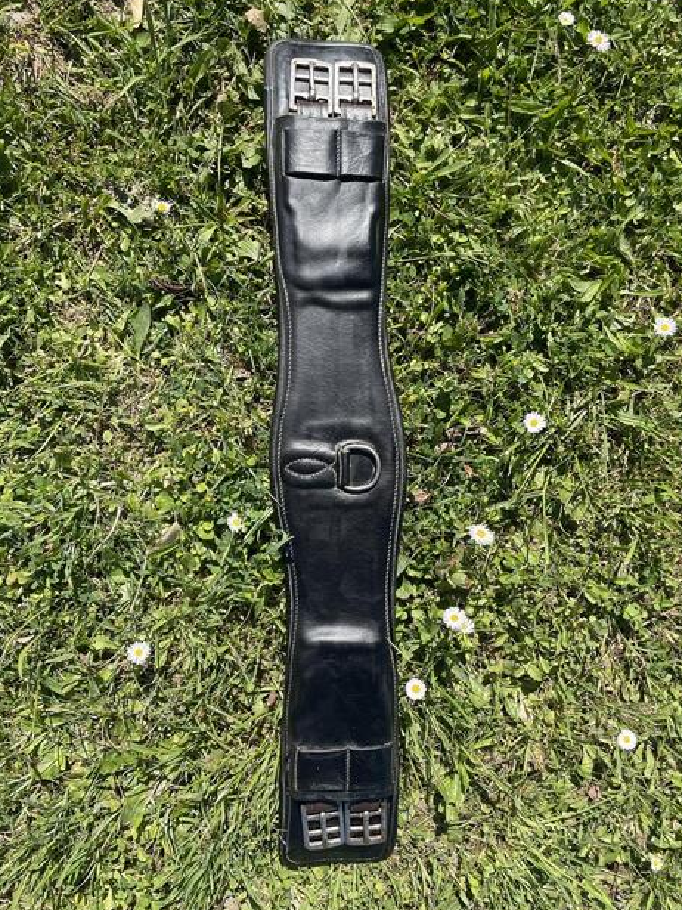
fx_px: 709
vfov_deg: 65.3
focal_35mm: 27
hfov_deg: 51.4
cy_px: 455
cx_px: 347
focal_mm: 4.2
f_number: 1.6
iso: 32
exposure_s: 1/1949
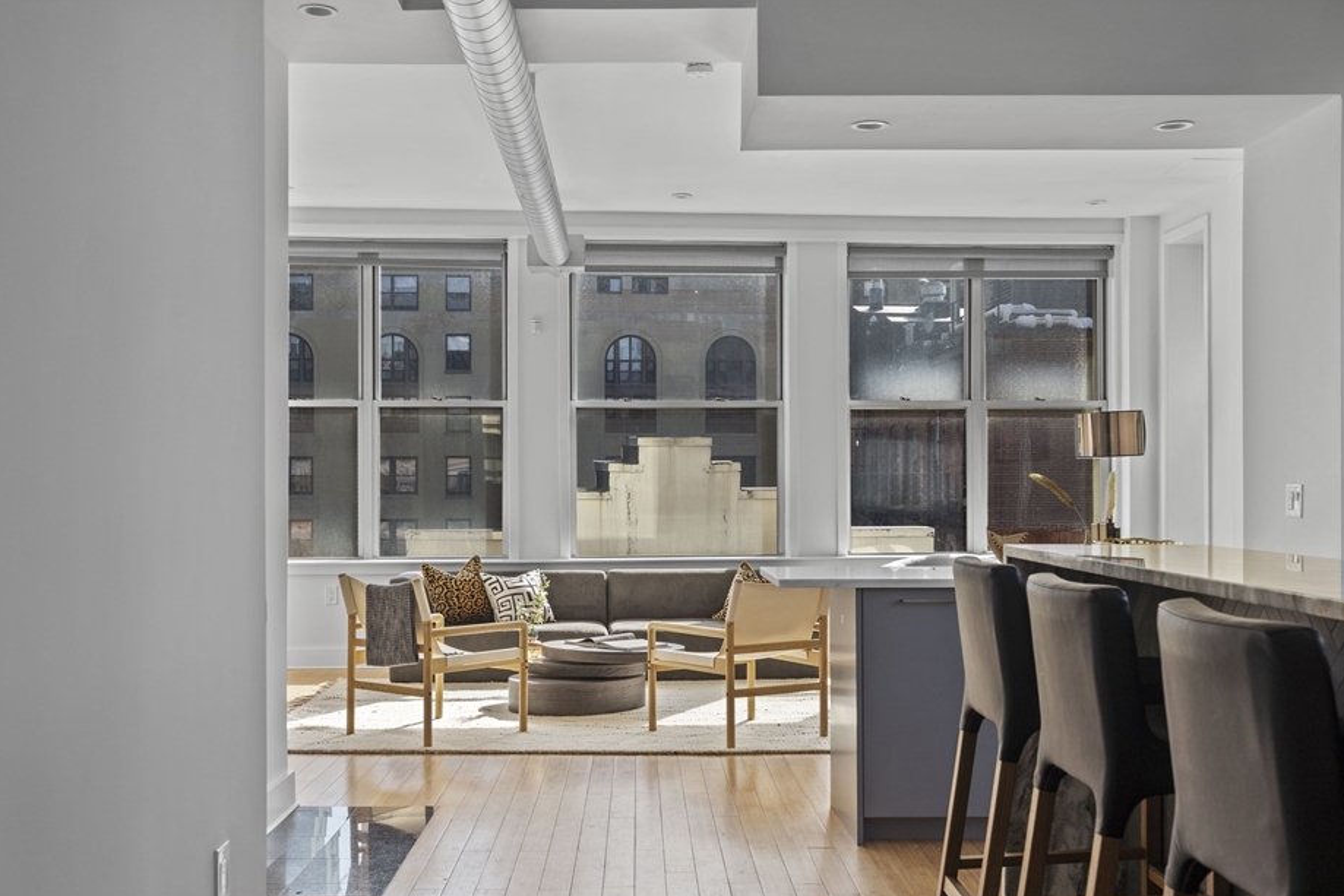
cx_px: 629
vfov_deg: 34.2
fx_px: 1456
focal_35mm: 39
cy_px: 474
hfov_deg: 49.5
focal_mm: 35
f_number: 7.1
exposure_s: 1/50
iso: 320
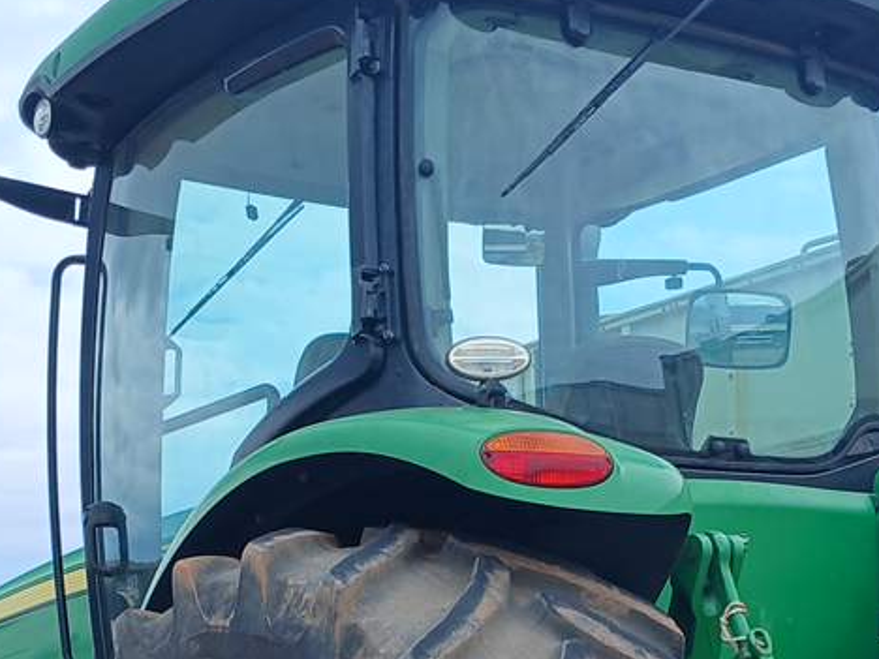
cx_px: 455
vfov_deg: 17.3
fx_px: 2031
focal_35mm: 80
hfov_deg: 24.4
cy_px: 866
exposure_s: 1/273
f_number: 1.8
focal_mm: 3.98
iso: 20
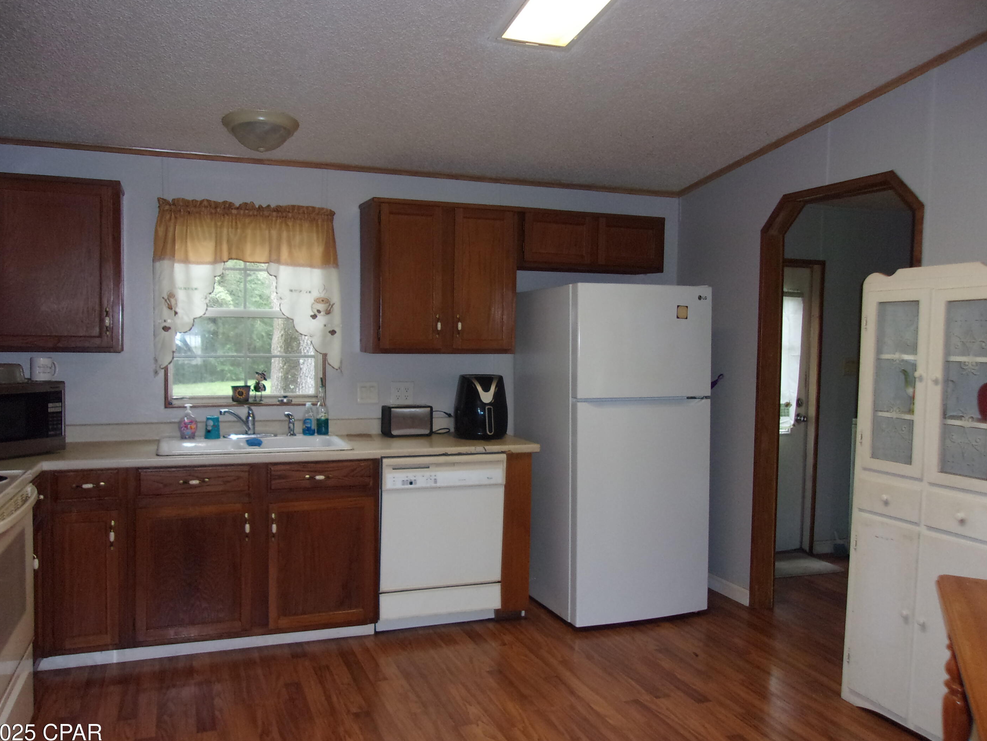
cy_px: 371
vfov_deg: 48.2
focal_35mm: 29
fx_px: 827
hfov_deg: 61.7
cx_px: 498
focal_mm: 4.9
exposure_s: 1/34
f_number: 3
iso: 200
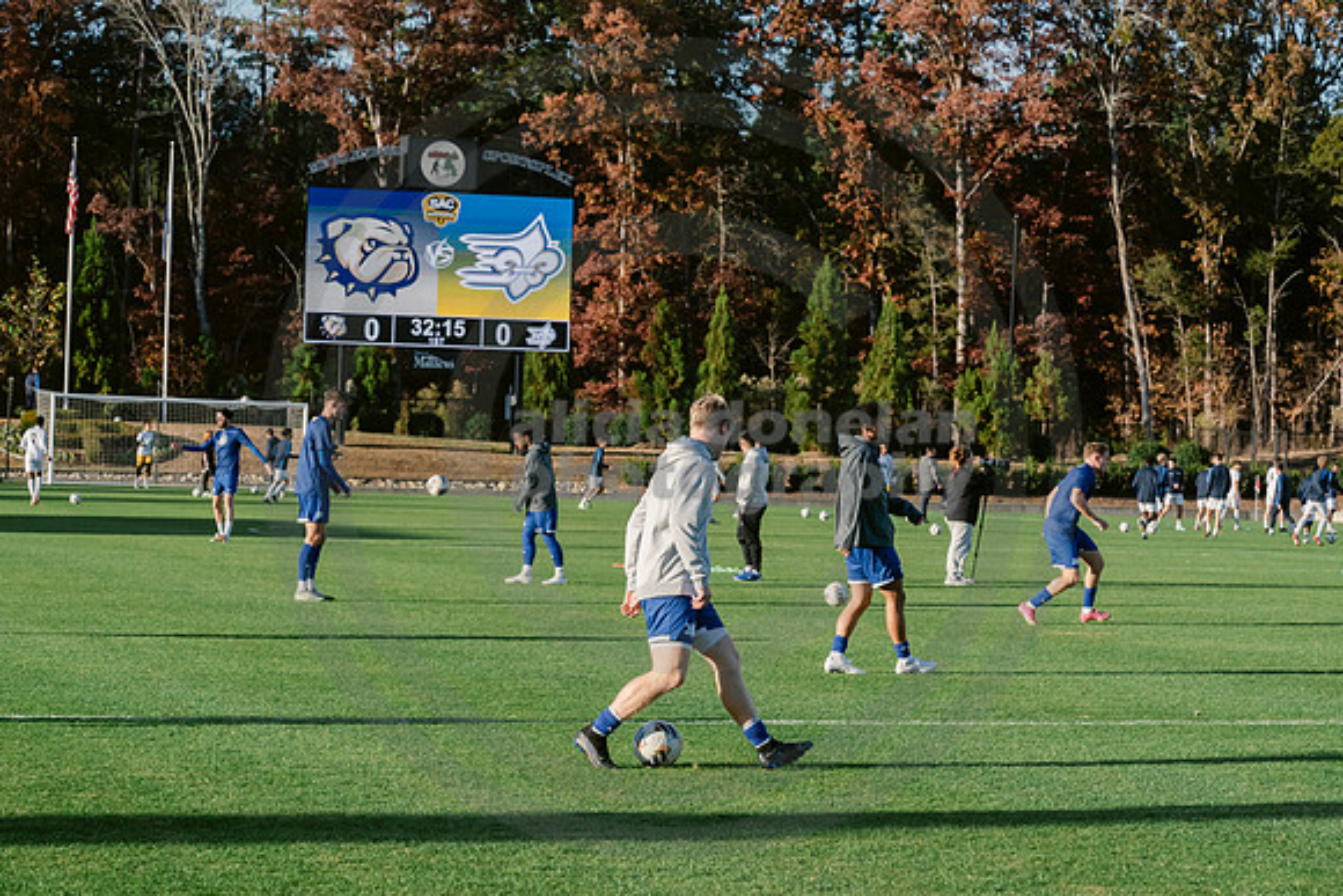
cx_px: 672
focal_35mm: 105
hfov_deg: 19.5
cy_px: 448
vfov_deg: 13.0
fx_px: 3918
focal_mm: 105
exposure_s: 1/2000
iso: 1250
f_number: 9
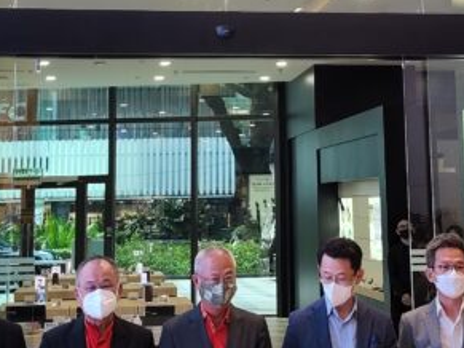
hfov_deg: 24.1
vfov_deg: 18.0
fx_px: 1085
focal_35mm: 81
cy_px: 45
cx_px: 250
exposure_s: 1/60
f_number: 1.8
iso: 25
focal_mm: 6.4
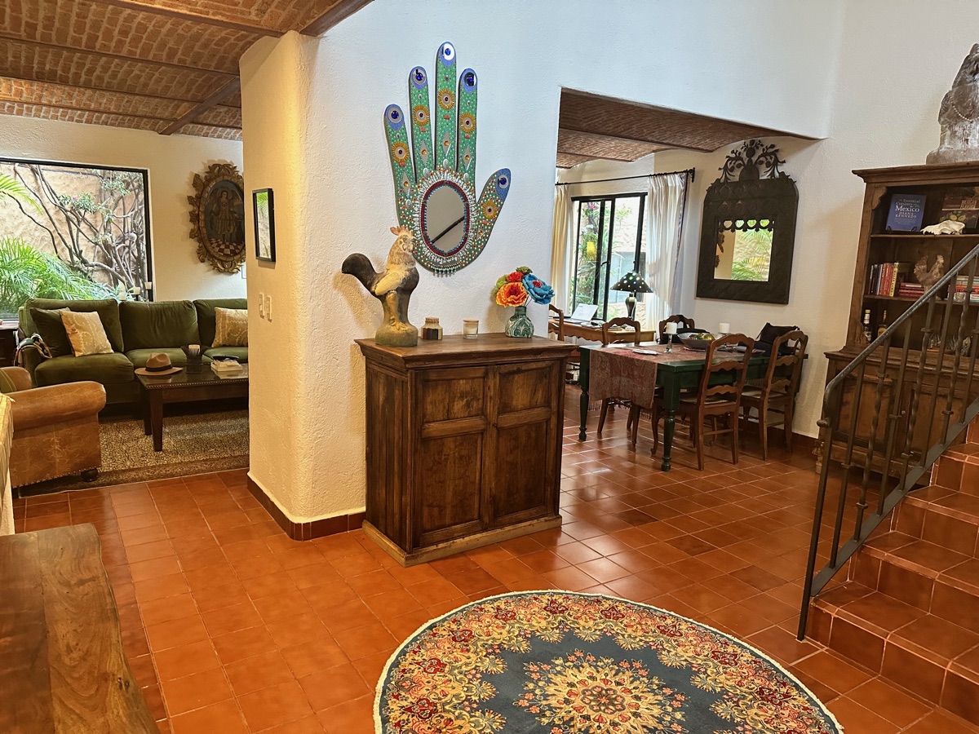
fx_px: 679
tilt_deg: -10.4
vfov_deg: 56.8
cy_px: 367
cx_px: 490
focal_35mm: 24
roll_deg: -1.8
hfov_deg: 71.6
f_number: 1.78
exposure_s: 1/60
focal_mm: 6.86
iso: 500
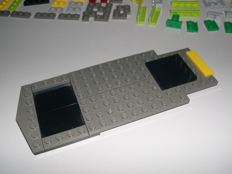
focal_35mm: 38
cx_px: 116
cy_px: 87
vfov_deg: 37.7
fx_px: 255
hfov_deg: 49.0
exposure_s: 1/60
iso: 100
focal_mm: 8
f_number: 7.6
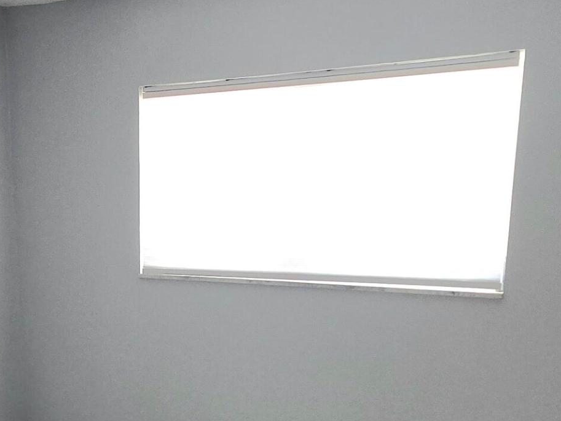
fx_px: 665
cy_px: 386
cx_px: 258
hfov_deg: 45.7
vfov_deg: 33.2
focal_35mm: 41
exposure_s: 1/60.2
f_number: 2.2
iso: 80
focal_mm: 1.7
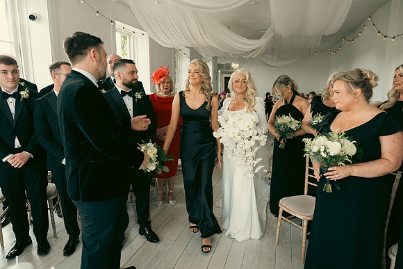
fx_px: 269
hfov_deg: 73.7
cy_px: 134
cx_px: 202
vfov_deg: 53.2
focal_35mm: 24
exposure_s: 1/160
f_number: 3.5
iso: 500
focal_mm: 24
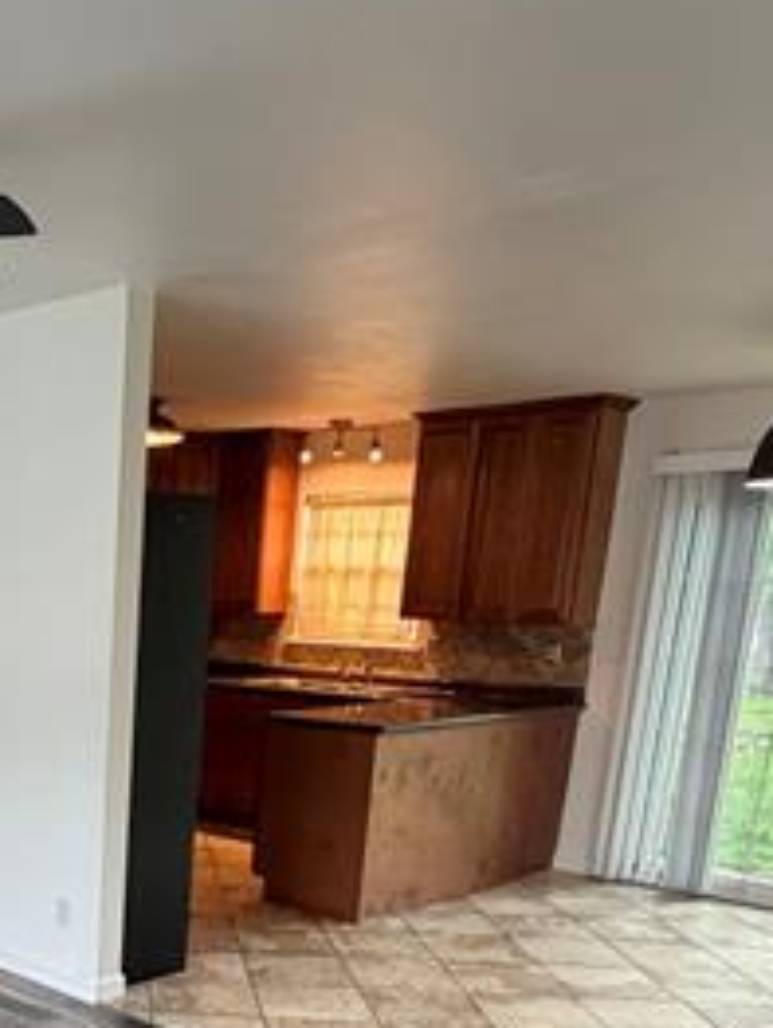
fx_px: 1219
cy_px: 950
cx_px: -12
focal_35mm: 41
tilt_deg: -16.0
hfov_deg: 32.2
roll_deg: -0.5
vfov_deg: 41.6
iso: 320
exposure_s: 1/104
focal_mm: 2.22
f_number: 2.2
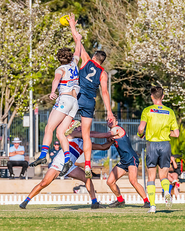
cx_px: 63
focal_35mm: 703
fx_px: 4811
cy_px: 101
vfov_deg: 2.8
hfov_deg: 2.2
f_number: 9
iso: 800
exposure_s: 1/1600
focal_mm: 420
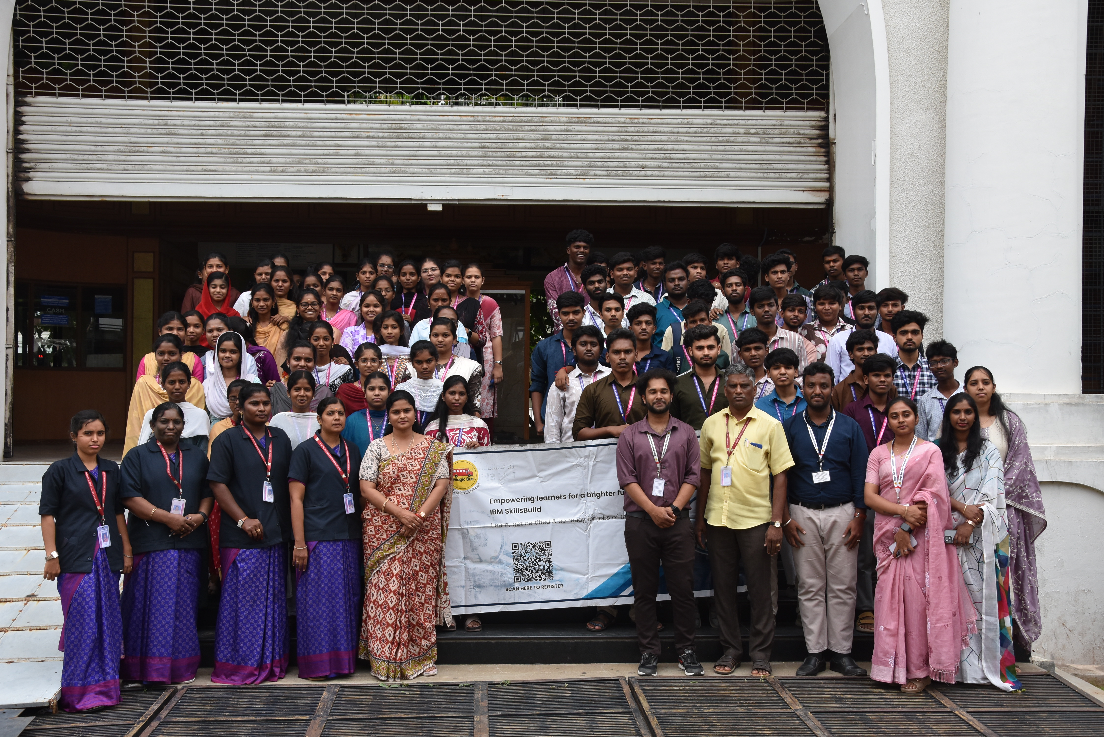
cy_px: 368
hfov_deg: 49.5
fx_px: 1196
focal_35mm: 39
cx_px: 552
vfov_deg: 34.2
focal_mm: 26
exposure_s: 1/500
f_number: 8
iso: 450
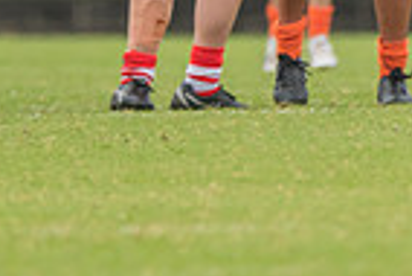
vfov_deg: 0.5
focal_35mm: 2686
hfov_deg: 0.8
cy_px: -277
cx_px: -64
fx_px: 30771
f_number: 6.3
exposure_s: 1/1250
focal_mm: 600
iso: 720
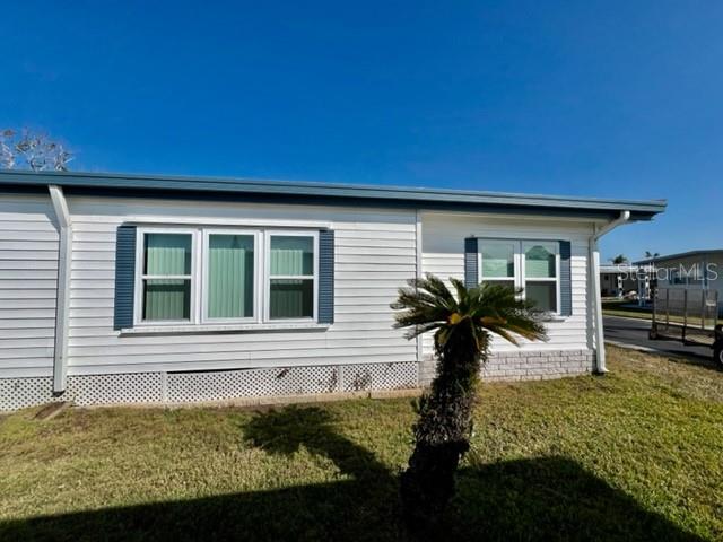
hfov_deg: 106.2
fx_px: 272
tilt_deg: +2.9
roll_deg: +1.3
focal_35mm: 13
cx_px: 362
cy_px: 271
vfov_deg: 89.9
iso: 32
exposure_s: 1/5236
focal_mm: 1.57
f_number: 1.8
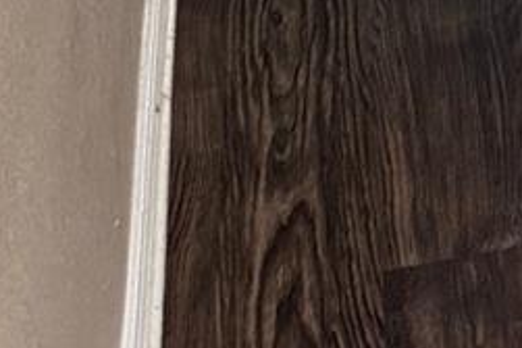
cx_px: 975
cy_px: -786
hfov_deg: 12.2
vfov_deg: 7.6
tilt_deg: -13.7
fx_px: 2217
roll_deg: -0.8
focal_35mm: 153
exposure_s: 1/60
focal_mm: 6.76
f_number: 1.78
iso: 125
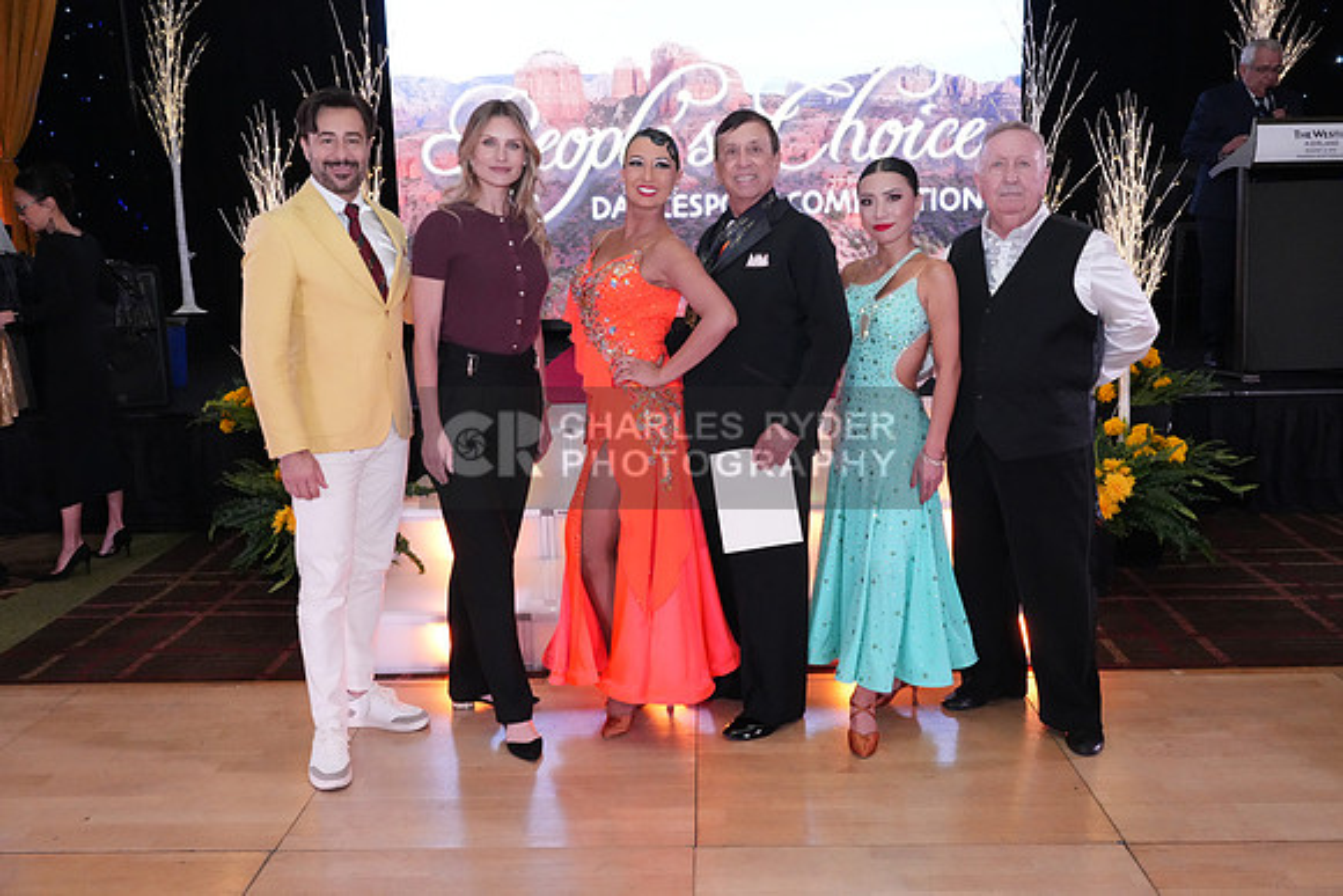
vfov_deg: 43.6
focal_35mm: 30
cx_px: 672
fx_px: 1119
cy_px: 448
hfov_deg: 61.9
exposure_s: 1/250
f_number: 9
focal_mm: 30
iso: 8000
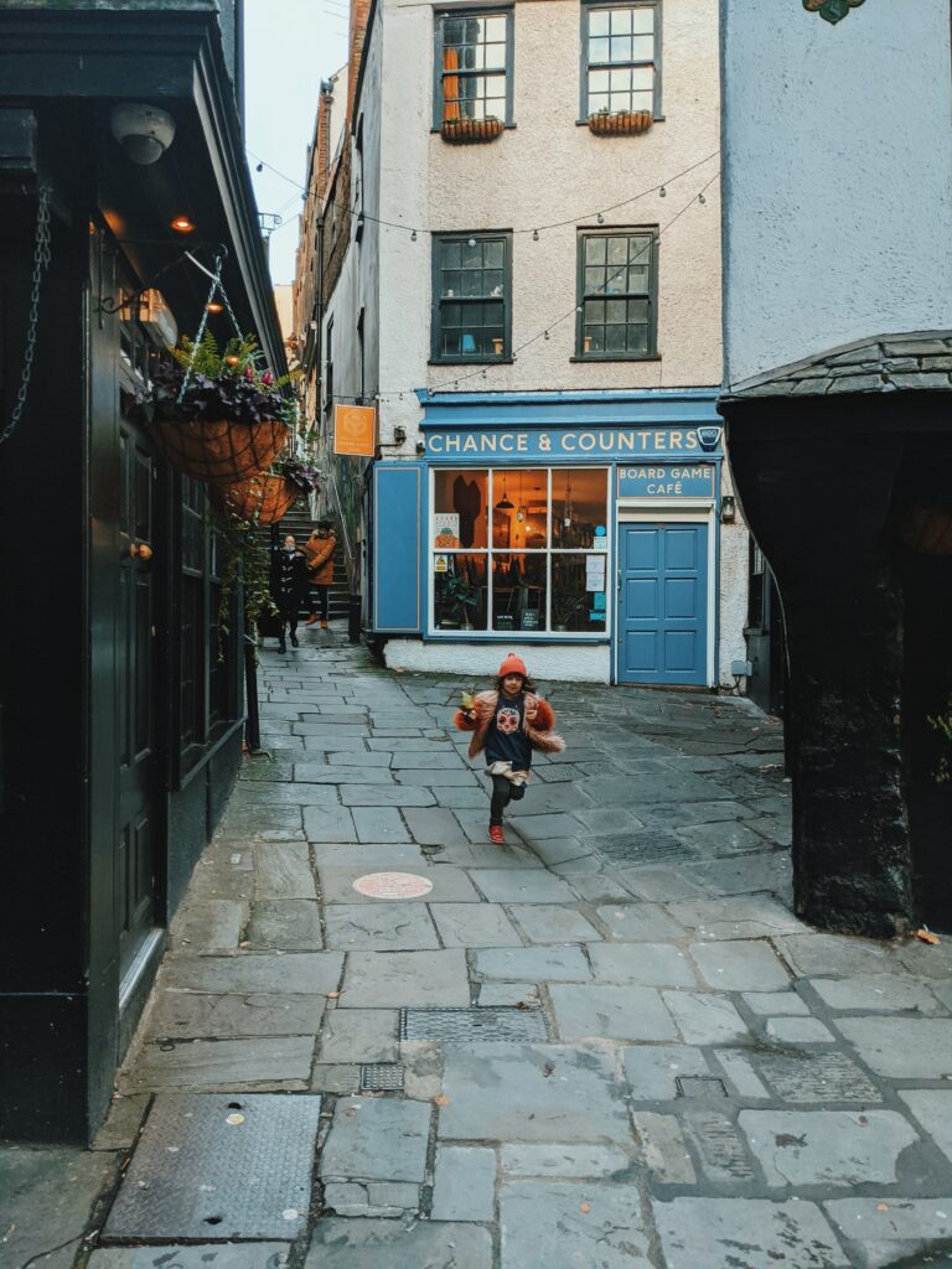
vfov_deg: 65.3
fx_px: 990
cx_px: 476
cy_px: 634
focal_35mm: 27
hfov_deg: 51.4
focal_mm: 4.38
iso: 46
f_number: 1.73
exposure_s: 1/232
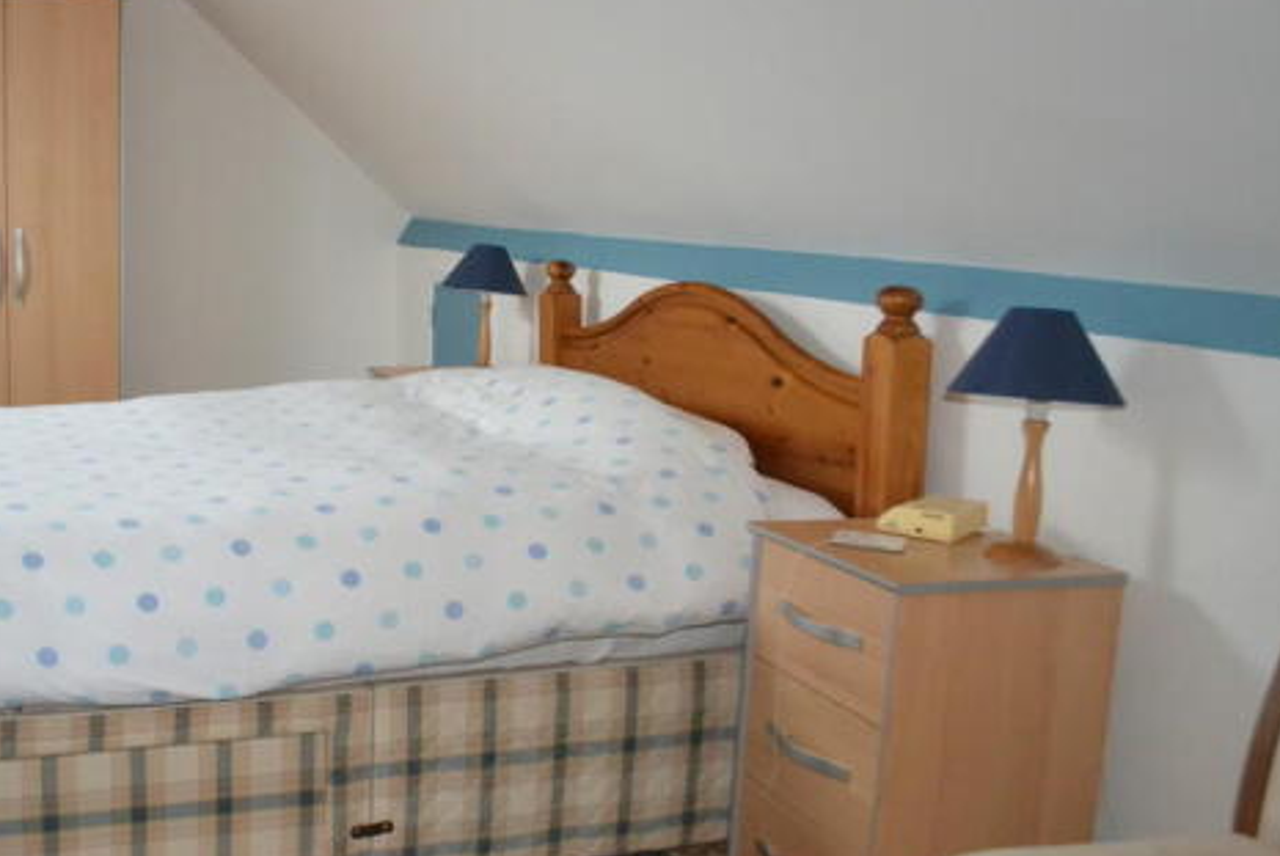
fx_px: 1352
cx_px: 395
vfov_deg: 35.1
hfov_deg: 49.5
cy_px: 389
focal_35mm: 38
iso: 2800
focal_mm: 18
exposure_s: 1/60
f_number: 3.5
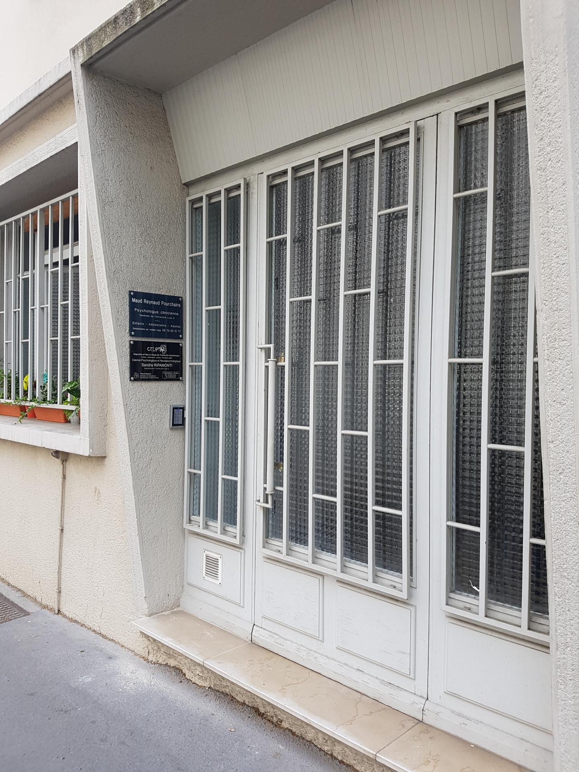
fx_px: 580
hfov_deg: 53.1
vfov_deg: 67.3
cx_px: 290
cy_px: 386
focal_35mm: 26
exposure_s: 1/491
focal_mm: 4.2
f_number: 1.7
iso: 50
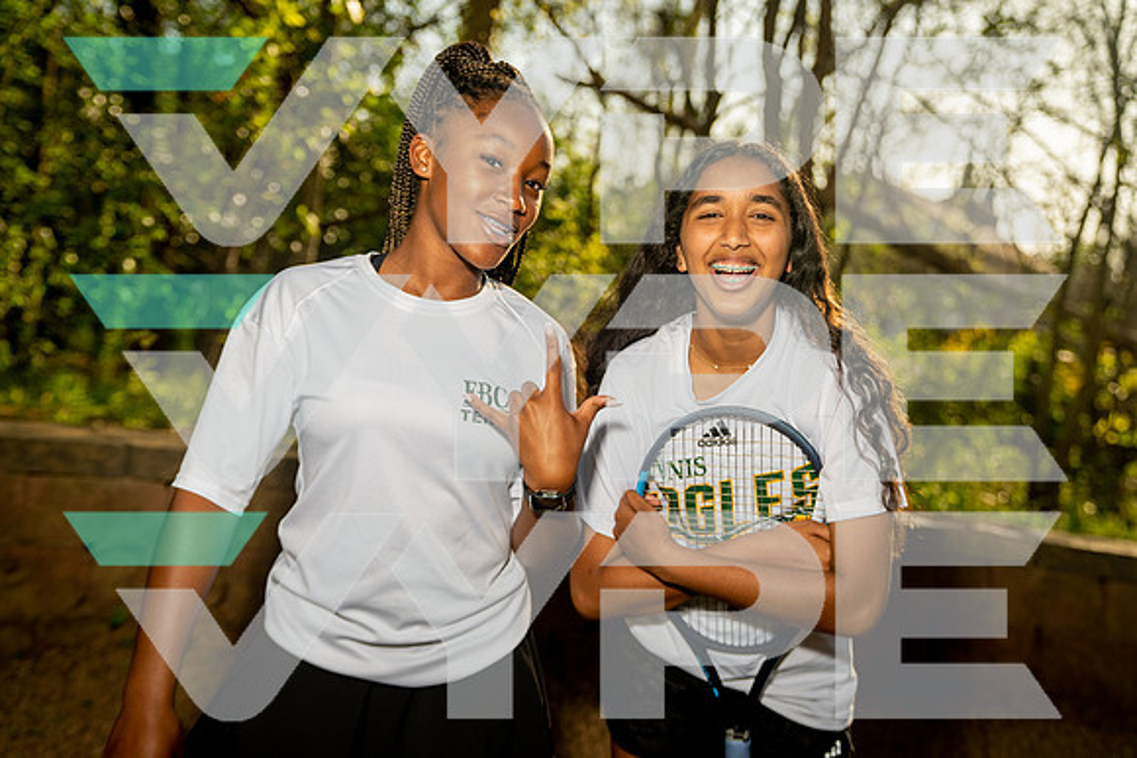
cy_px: 379
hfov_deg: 42.7
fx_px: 1453
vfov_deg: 29.3
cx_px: 568
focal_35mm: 46
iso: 125
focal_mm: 46
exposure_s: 1/250
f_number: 2.8
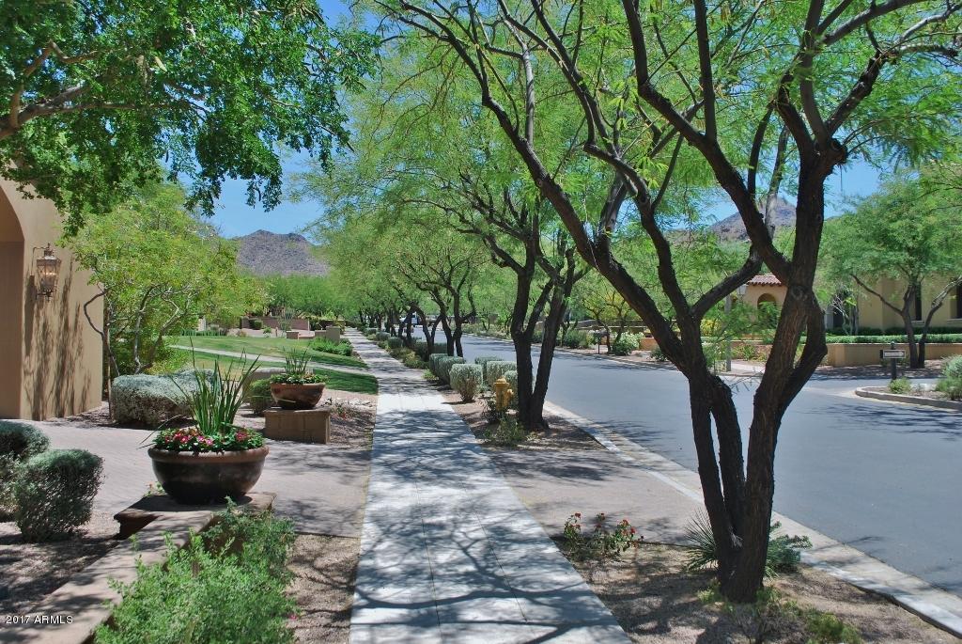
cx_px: 481
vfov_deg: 40.1
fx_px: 883
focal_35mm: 33
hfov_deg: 57.2
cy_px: 322
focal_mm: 22
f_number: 7.1
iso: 100
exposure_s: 1/200
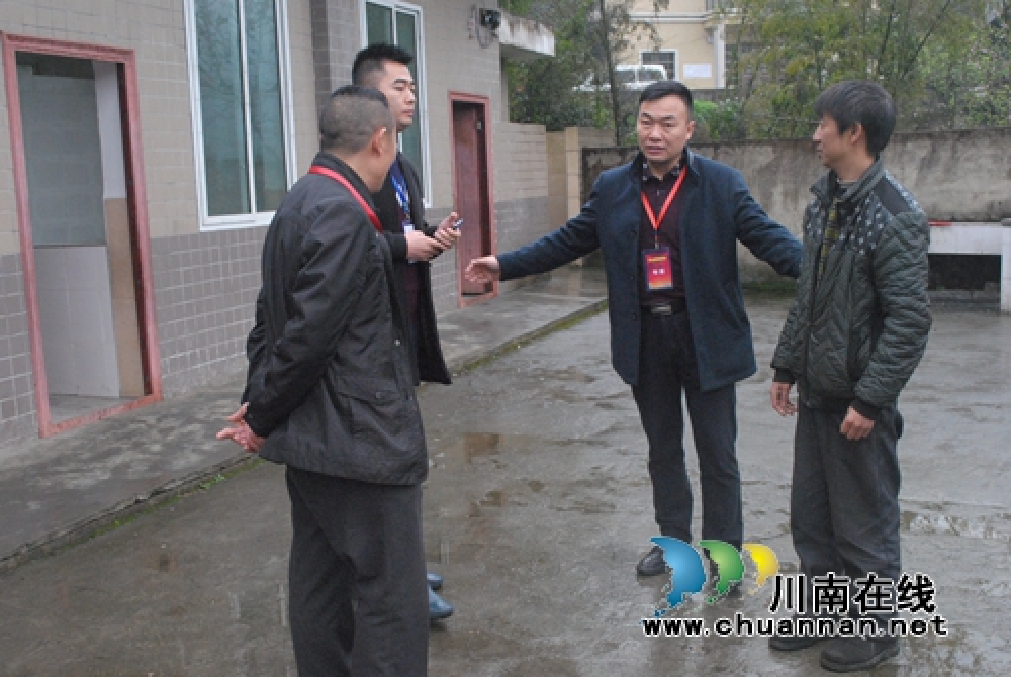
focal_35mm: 39
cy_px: 338
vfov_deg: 34.3
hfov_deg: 49.5
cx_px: 506
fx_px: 1097
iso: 1600
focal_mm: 26
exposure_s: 1/200
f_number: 7.1
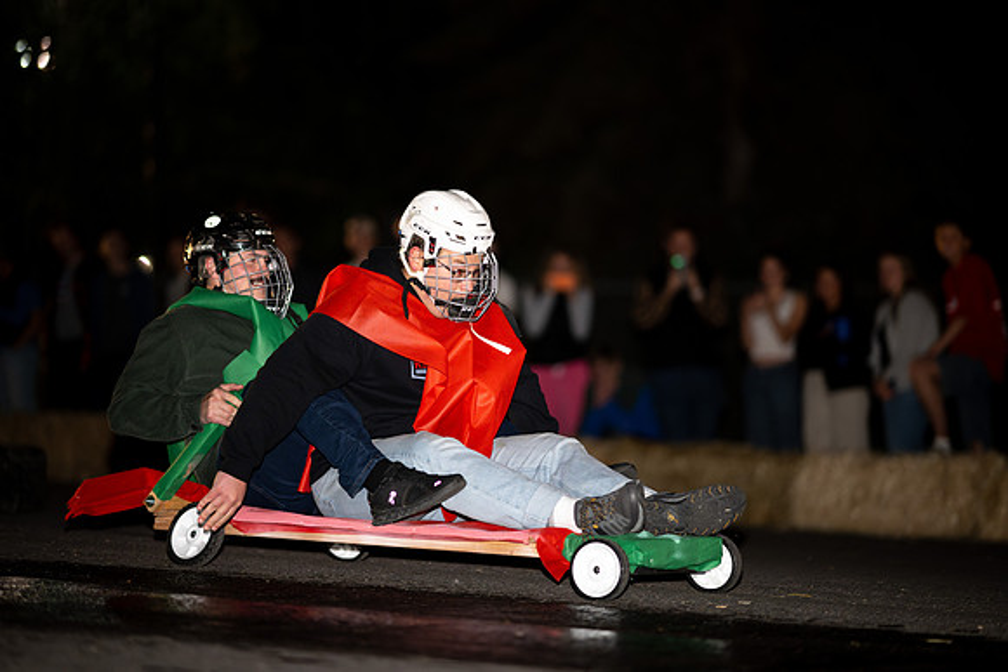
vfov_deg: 13.0
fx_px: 2941
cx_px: 504
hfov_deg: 19.5
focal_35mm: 105
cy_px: 336
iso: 2000
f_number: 1.4
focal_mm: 105
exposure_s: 1/400
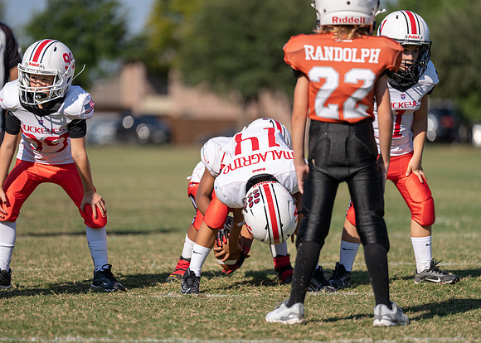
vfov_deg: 7.4
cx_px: 240
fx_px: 2648
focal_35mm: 194
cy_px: 172
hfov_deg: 10.4
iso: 100
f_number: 2.8
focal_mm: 185
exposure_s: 1/2500
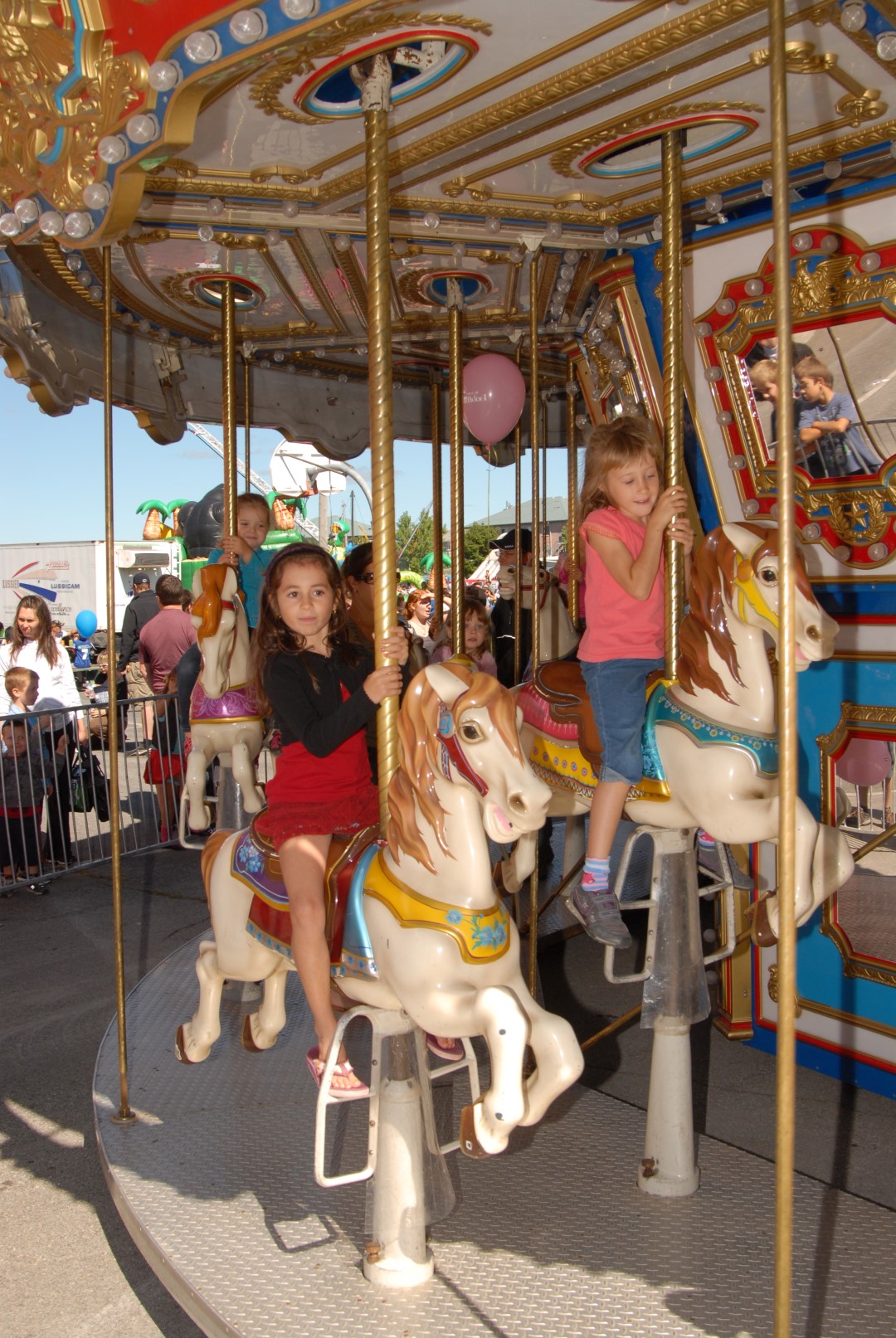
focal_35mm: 36
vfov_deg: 53.1
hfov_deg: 37.0
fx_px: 1340
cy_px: 669
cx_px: 448
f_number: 9
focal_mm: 24
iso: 200
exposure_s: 1/250
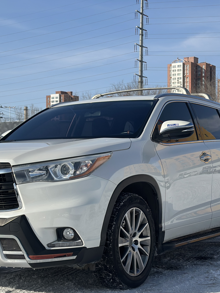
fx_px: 551
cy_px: 148
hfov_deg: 22.5
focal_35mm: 65
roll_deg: +0.4
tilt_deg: +0.7
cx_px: 83
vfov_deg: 29.8
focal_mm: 6.86
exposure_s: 1/10870
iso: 100
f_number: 1.78
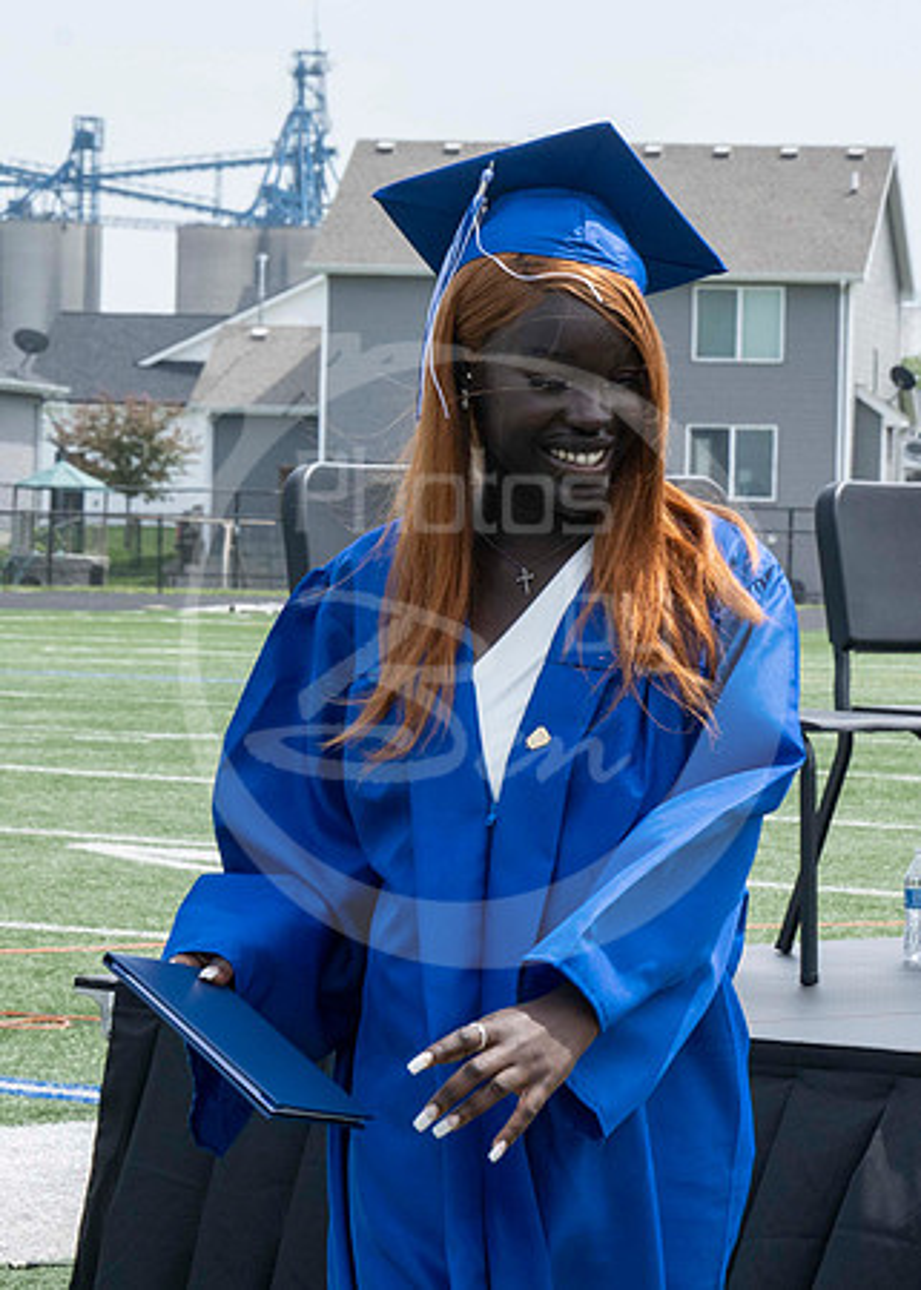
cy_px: 375
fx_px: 6960
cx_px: 176
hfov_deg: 7.6
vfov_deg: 10.6
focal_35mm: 190
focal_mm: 70
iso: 200
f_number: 13
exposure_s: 1/250
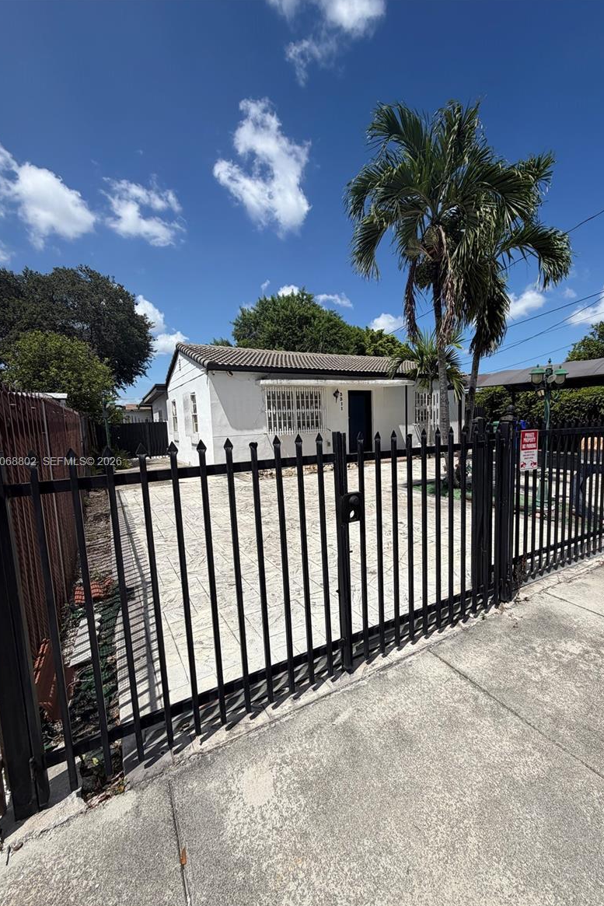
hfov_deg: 77.2
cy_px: 463
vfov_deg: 100.4
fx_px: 377
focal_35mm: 15
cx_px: 328
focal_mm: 2.22
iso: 20
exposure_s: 1/1312
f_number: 2.2
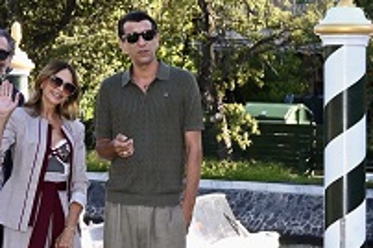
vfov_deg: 11.1
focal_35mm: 123
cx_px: 78
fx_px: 1272
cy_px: 209
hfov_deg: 16.6
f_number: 10
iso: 400
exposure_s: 1/125
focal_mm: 62
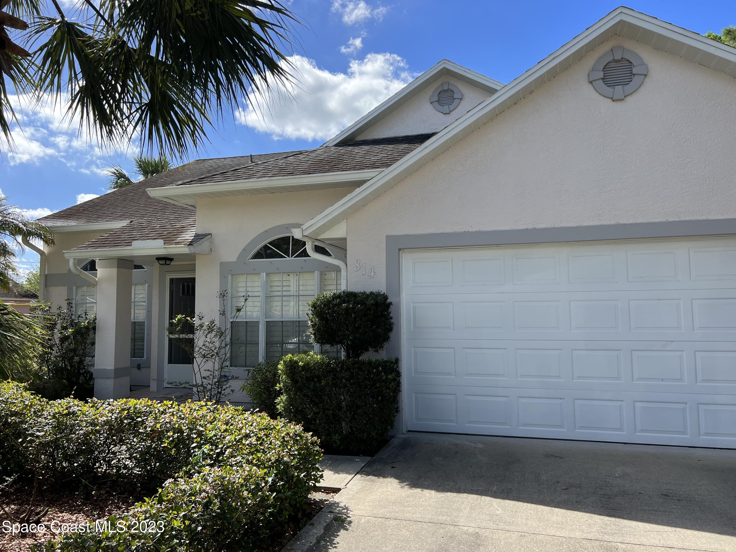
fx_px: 553
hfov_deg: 67.3
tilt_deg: +5.2
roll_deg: +0.7
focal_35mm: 26
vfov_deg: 53.1
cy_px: 276
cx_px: 368
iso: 50
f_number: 1.5
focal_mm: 5.7
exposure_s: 1/2457
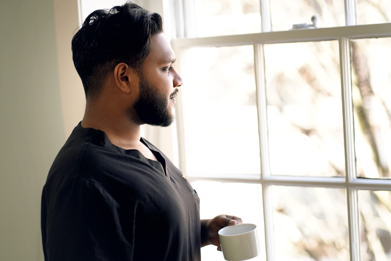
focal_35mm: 85
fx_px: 924
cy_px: 130
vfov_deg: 16.1
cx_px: 196
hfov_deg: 23.9
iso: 400
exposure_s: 1/250
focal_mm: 85
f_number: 2.8
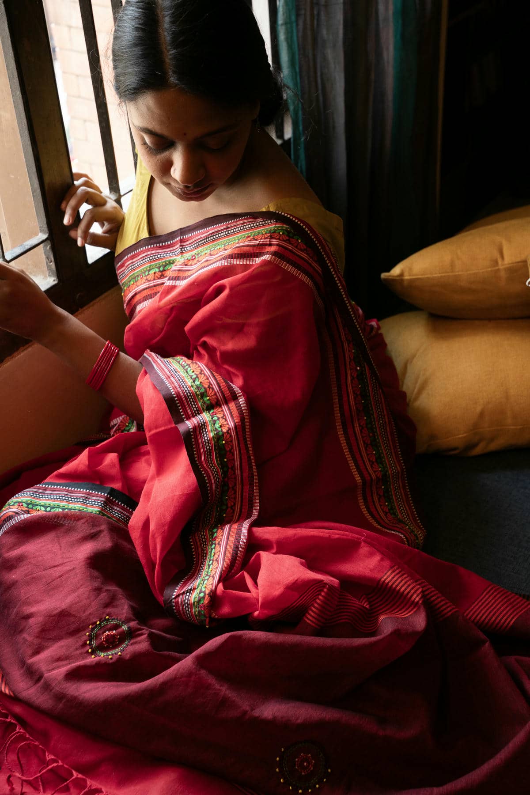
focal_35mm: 50
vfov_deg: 40.0
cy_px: 398
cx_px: 265
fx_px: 1093
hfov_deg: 27.3
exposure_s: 1/50
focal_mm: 49.5
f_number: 6.3
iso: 500
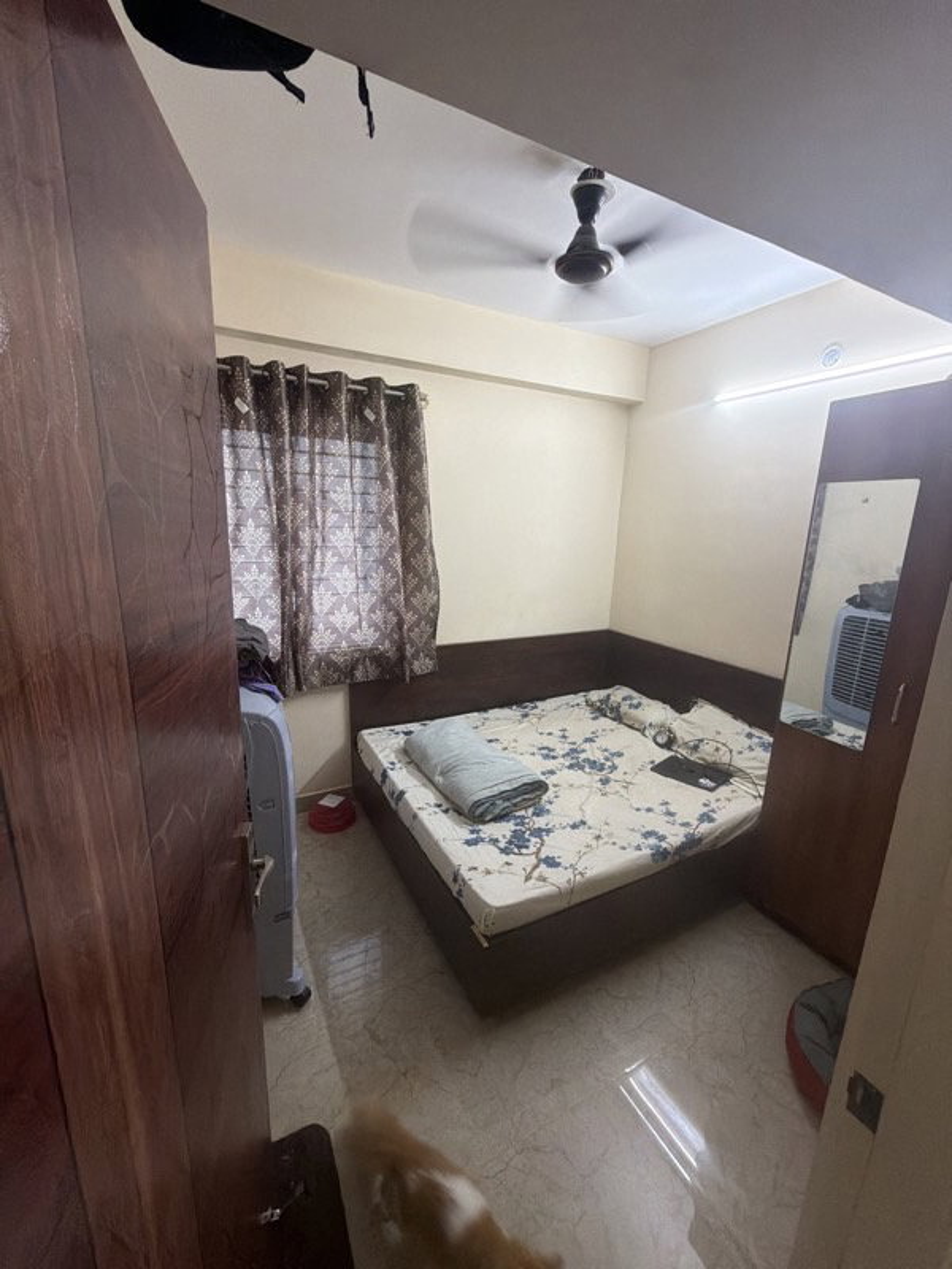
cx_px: 476
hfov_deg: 85.7
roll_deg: -2.0
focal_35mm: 14
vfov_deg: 102.1
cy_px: 634
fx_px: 513
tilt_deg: -13.8
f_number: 2.2
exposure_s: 1/50
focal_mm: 2.22
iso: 250
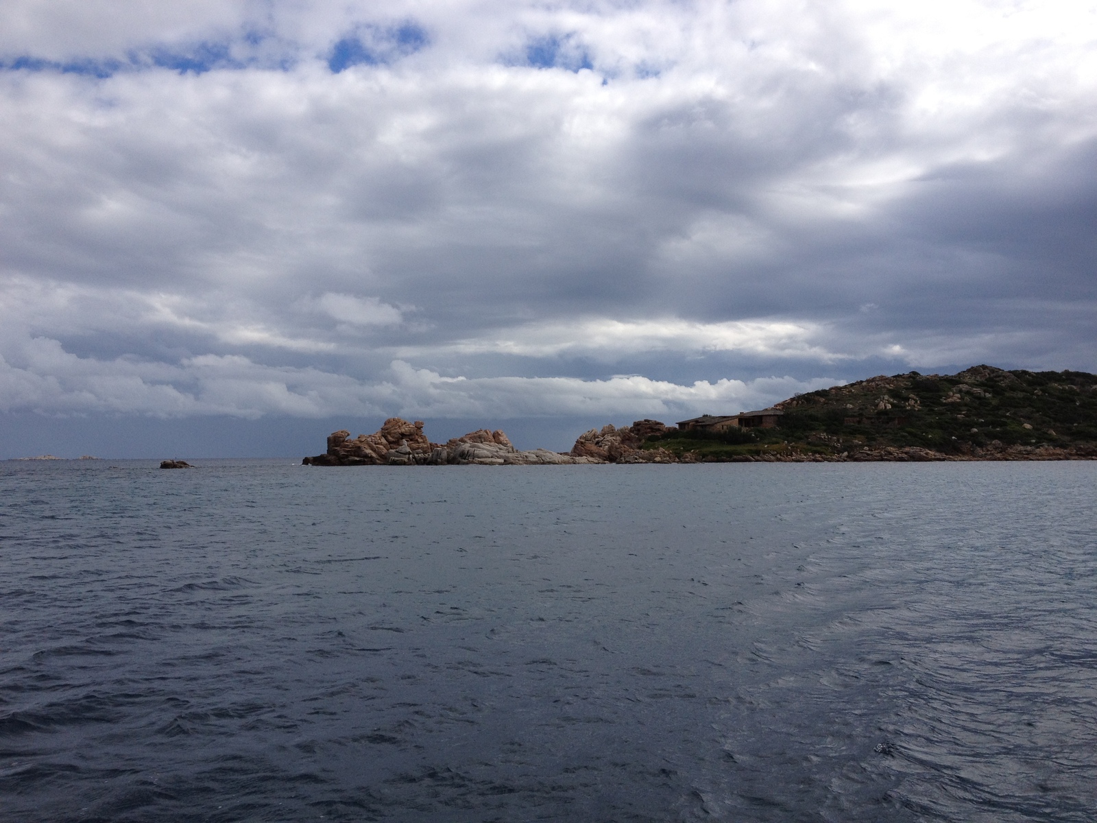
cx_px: 548
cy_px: 412
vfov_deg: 40.7
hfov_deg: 52.6
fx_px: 1109
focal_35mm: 35
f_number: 2.4
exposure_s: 1/2762
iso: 64
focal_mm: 4.28
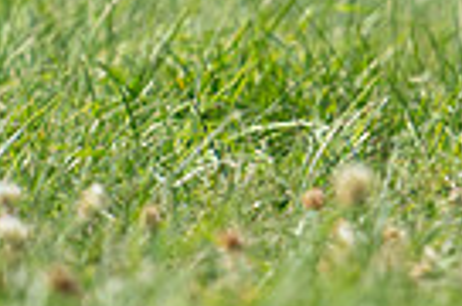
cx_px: 775
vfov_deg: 0.5
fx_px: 32853
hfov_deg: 0.8
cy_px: -212
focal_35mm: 2566
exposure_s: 1/4000
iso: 1250
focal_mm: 600
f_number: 6.3
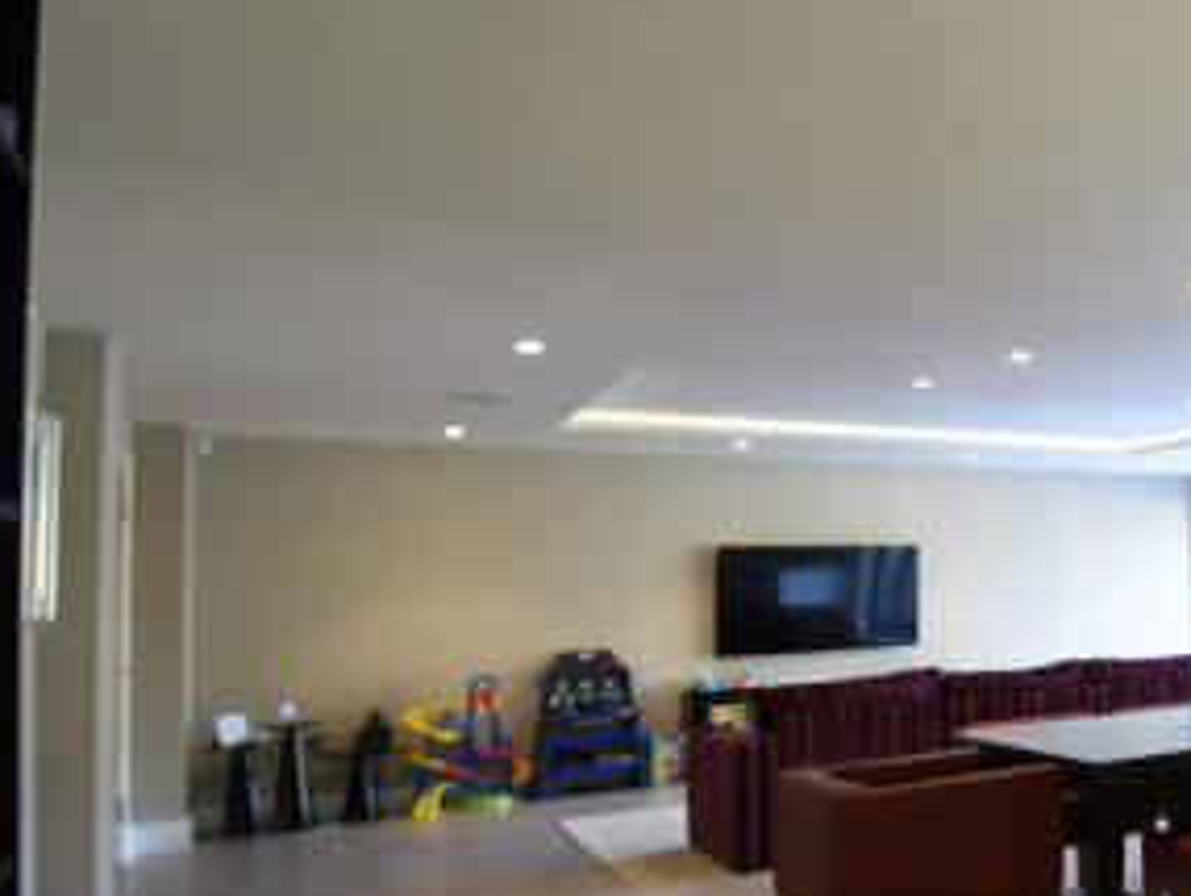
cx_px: 1343
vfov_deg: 42.9
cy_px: 498
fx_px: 1136
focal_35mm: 33
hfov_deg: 42.1
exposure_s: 1/6
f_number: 3.5
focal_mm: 10
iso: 100
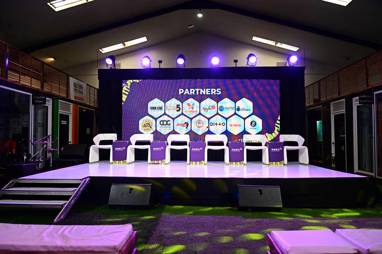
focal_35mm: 24
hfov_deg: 73.8
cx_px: 191
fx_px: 254
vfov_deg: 53.1
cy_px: 127
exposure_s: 1/200
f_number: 4
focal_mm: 24
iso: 800
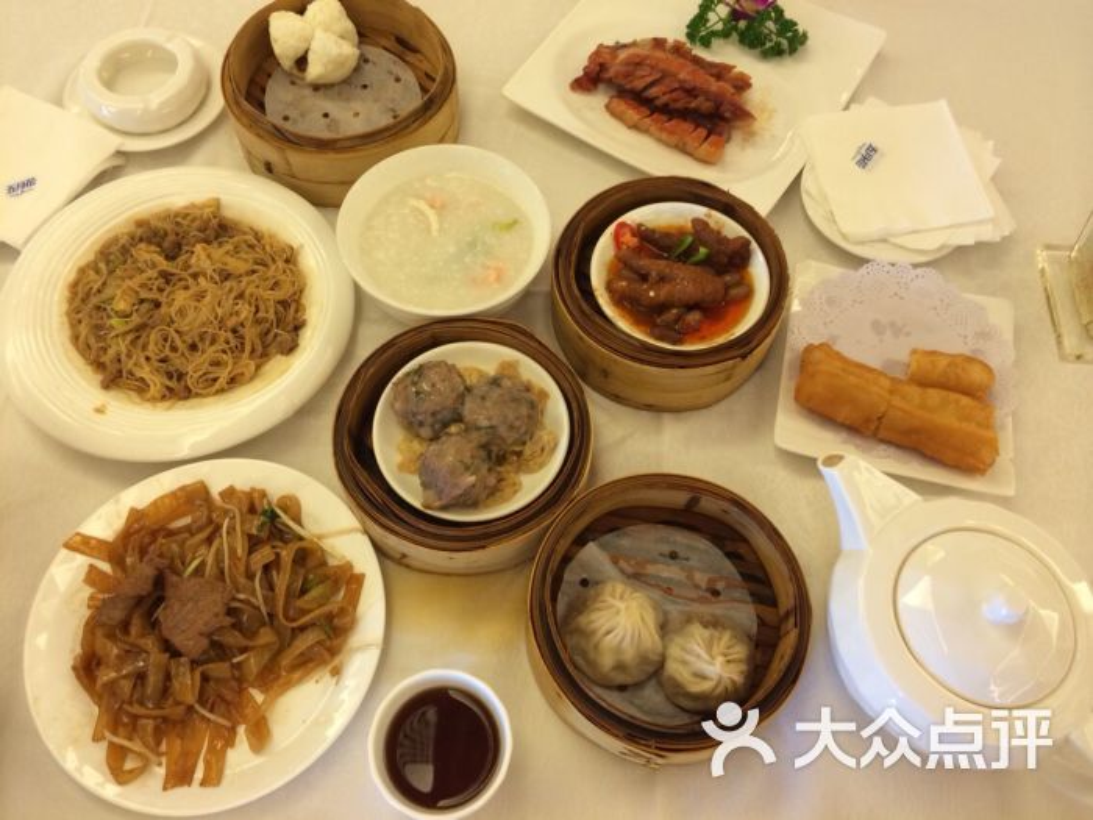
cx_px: 546
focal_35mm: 30
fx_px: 947
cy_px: 410
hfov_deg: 60.0
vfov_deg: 46.8
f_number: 2.2
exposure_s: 1/33
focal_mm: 4.12
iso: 160
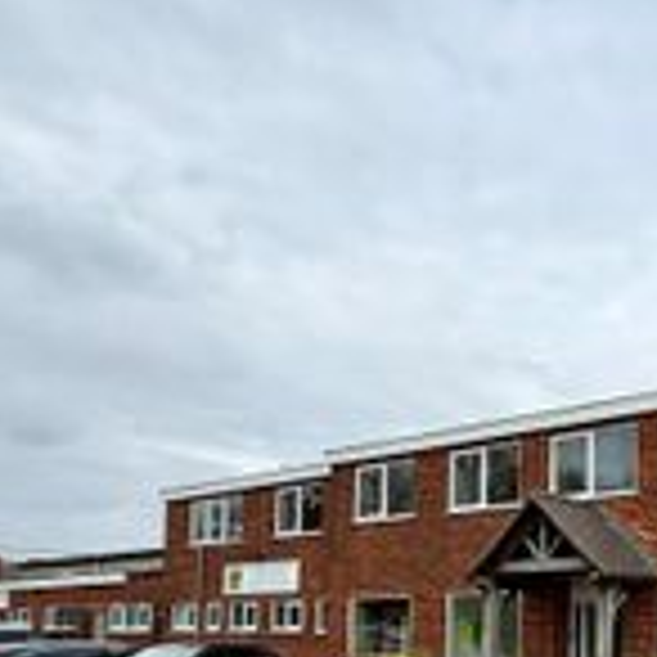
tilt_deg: +3.4
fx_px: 730
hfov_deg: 40.0
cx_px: 711
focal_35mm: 34
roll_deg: +0.4
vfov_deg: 44.5
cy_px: 580
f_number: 2.2
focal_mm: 2.22
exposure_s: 1/1087
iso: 50
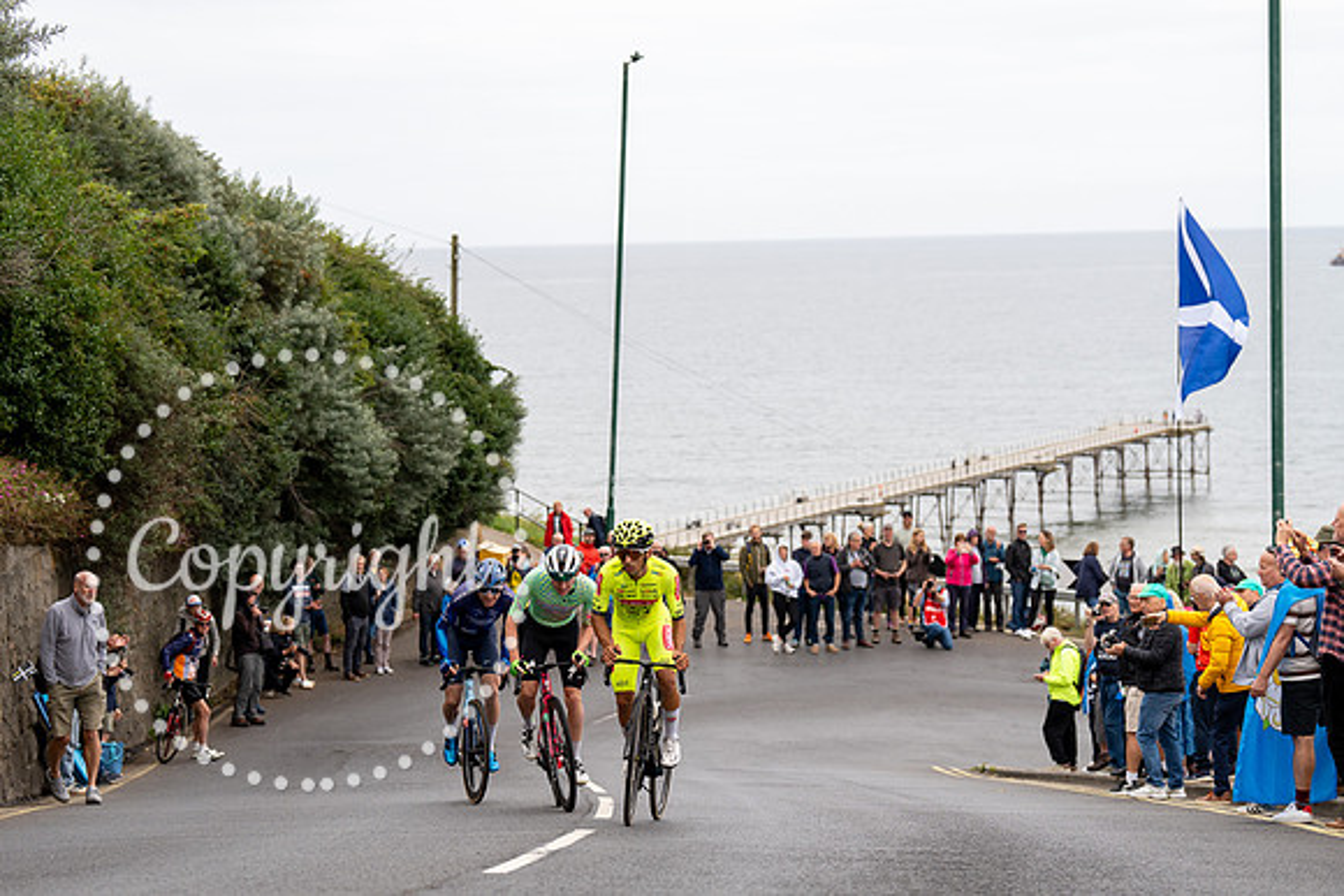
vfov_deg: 16.9
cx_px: 672
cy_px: 448
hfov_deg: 25.1
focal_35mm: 81
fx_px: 3025
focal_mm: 81
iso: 320
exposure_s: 1/1000
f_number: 3.5
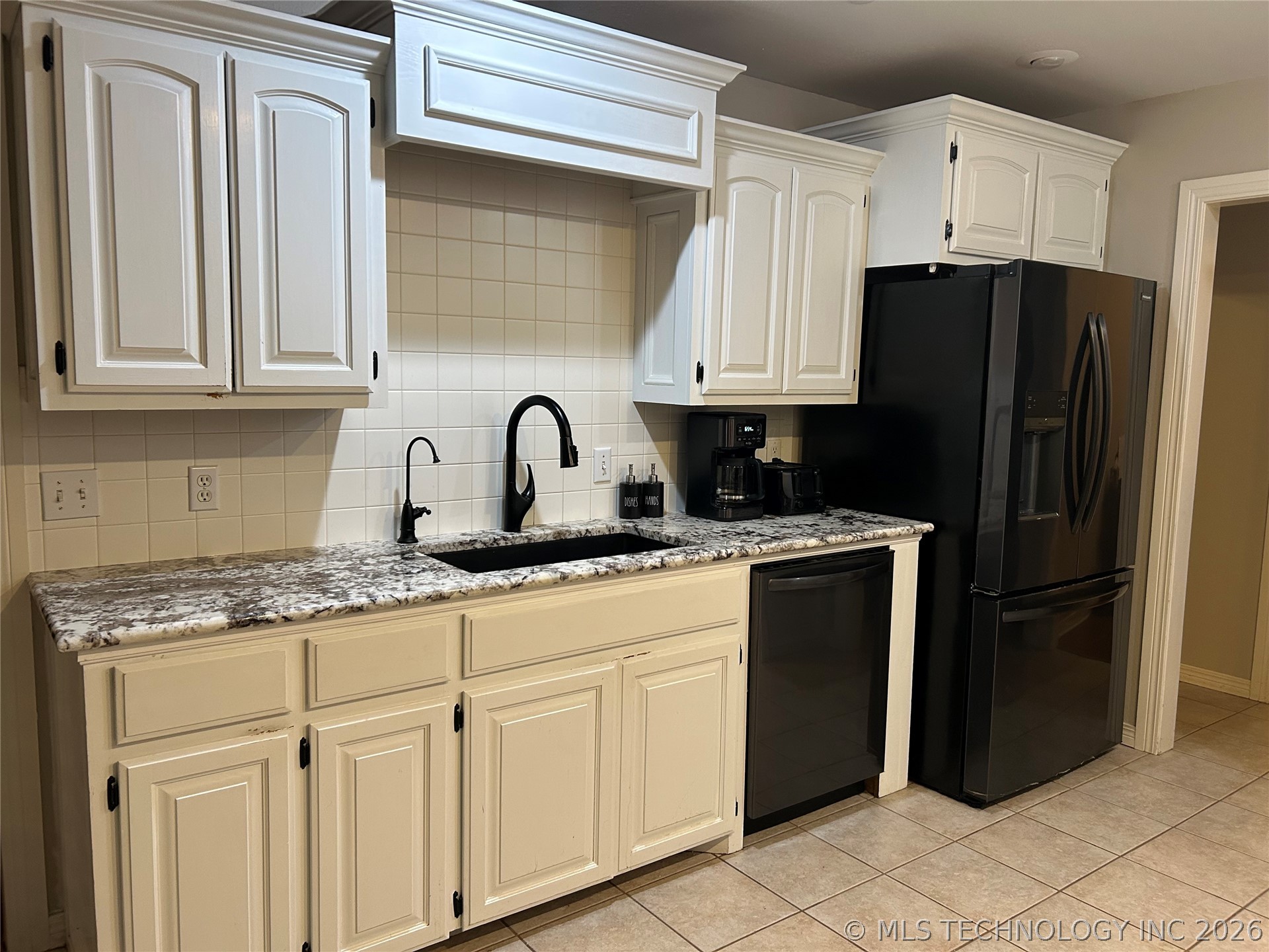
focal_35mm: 26
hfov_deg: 67.3
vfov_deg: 53.1
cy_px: 476
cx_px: 634
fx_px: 953
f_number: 1.5
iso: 160
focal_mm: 5.7
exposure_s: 1/60
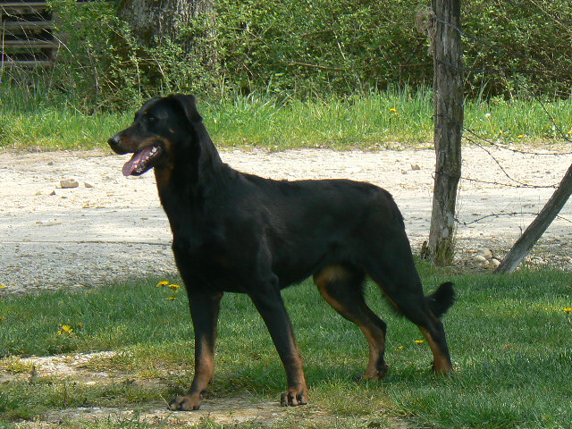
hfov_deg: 5.9
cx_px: 286
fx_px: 5536
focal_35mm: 335
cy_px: 214
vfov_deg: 4.4
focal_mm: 40.7
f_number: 5.6
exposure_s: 1/200
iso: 80
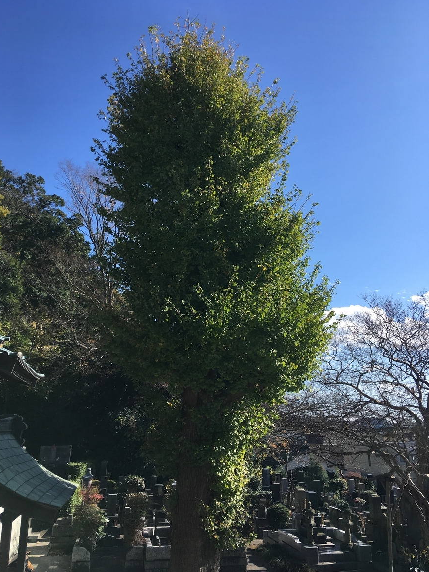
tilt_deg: +17.7
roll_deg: -0.9
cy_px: 287
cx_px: 208
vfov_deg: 60.0
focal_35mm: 30
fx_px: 496
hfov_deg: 46.8
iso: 25
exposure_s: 1/1012
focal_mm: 4.15
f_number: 2.2
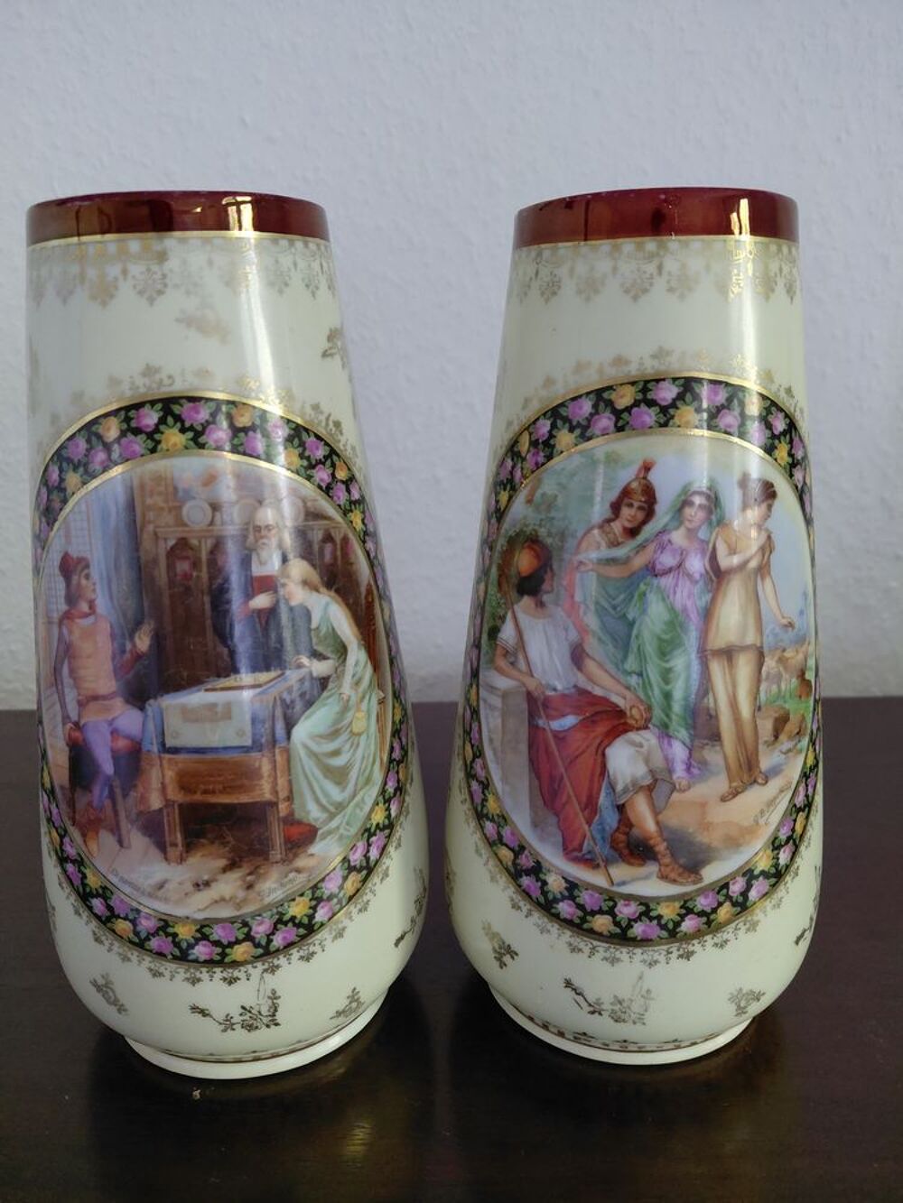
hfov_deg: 54.9
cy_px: 602
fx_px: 869
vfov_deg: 69.4
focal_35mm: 25
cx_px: 452
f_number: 1.8
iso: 400
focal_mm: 4.69
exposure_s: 1/60
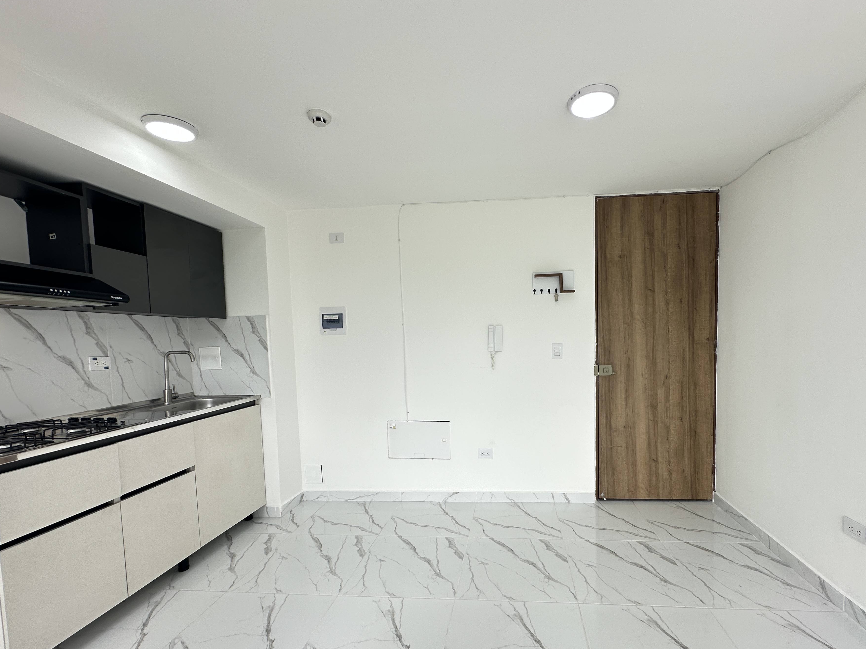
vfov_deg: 77.8
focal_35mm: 16
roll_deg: +1.6
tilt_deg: -3.4
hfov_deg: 94.1
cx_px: 480
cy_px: 364
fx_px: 400
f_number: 2.2
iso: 40
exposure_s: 1/123
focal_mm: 2.22
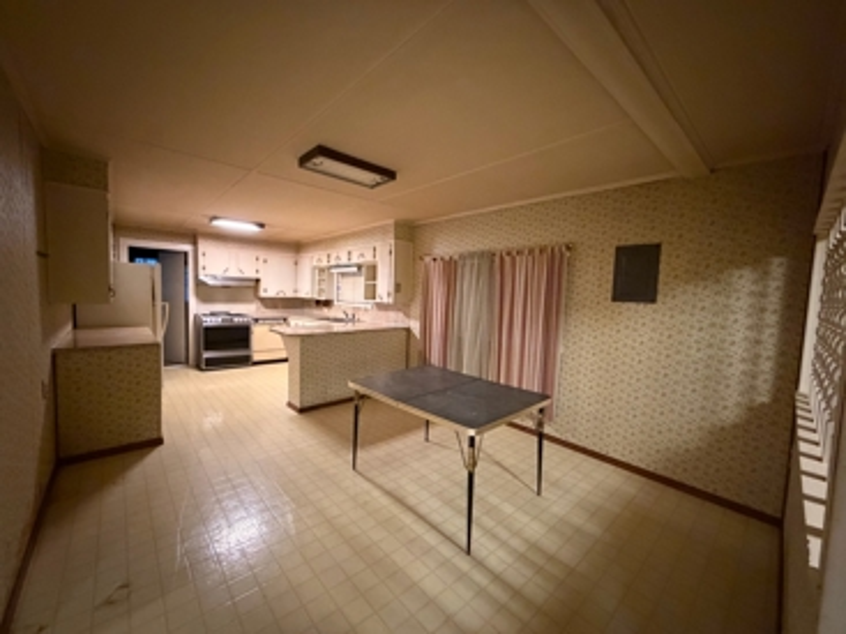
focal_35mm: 14
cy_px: 317
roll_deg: -2.0
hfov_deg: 102.1
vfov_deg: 85.6
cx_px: 423
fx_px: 342
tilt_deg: -4.9
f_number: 2.2
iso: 1250
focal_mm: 2.22
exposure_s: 1/40
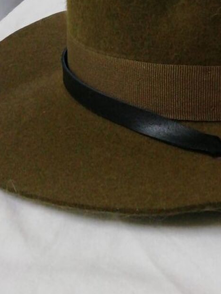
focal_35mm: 56
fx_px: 477
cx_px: 230
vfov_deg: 33.8
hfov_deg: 24.7
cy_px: 80
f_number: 2.2
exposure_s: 1/33.3
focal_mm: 3.21
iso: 320
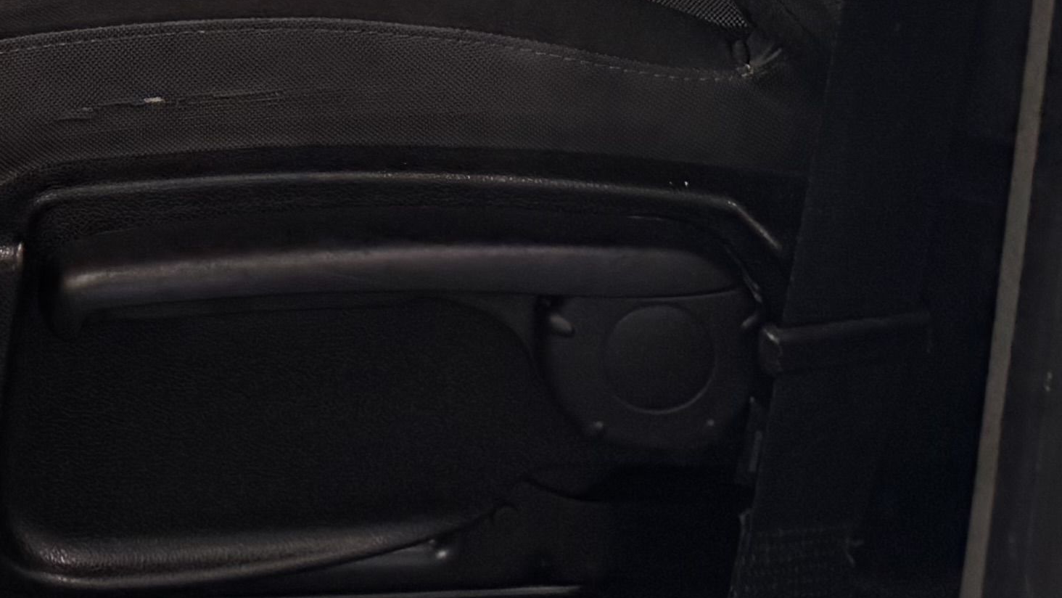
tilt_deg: -8.3
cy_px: -933
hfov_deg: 19.6
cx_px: -255
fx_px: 2873
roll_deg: +1.8
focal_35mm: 102
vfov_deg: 10.1
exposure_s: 1/121
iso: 64
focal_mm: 6.76
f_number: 1.78
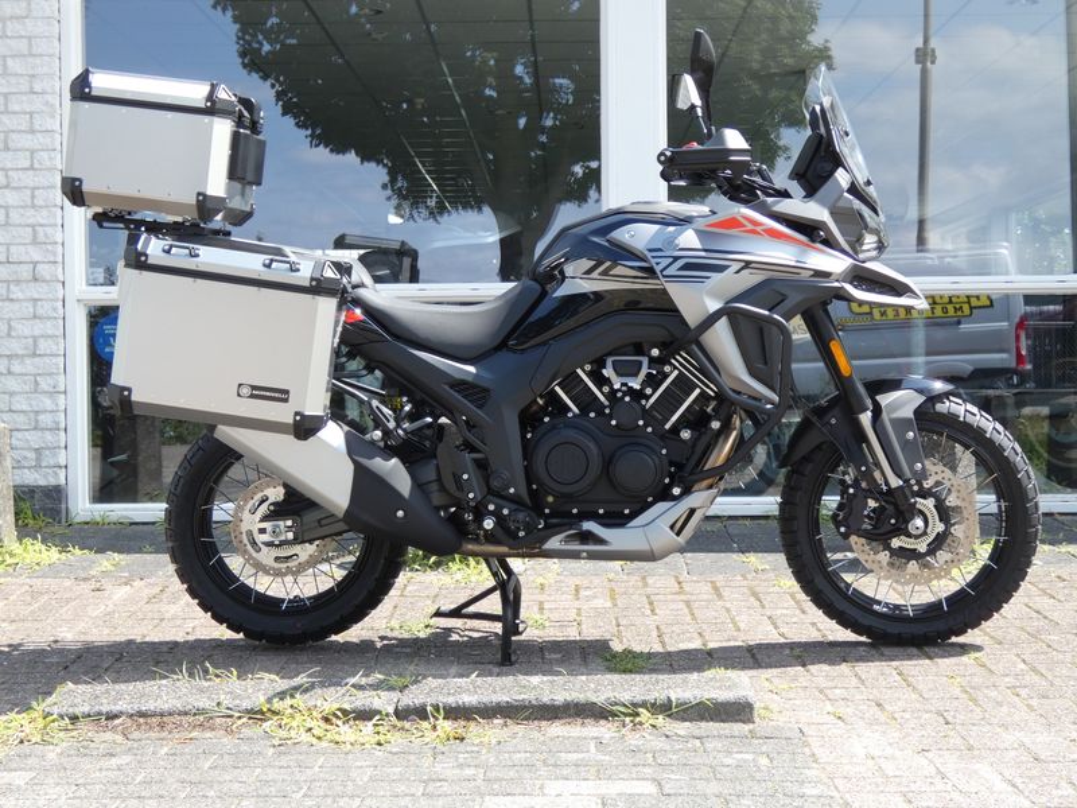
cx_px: 538
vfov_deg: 27.5
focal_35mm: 53
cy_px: 404
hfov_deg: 36.2
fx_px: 1649
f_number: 3.9
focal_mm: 9.5
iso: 80
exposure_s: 1/200
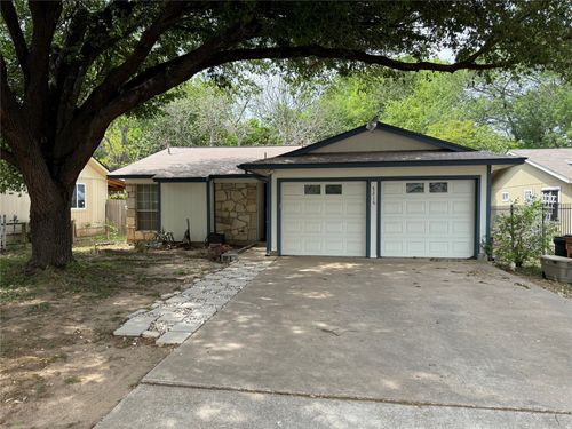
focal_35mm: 24
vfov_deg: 56.8
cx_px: 286
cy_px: 214
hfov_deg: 71.6
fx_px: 397
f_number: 1.78
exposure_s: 1/1437
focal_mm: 6.76
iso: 100
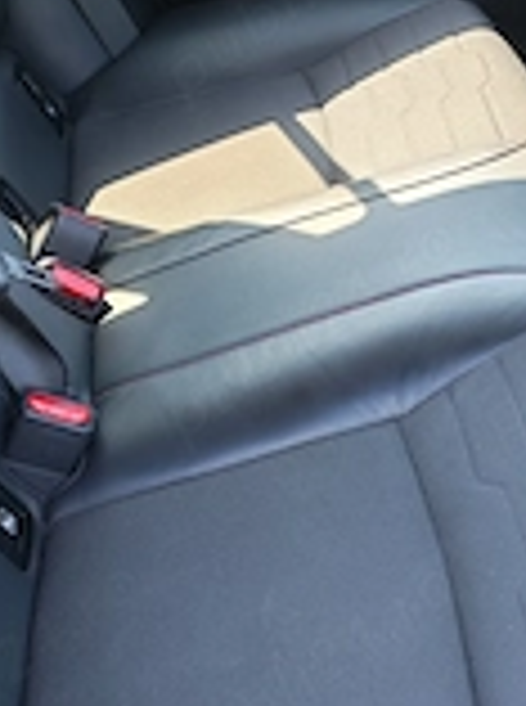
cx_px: 468
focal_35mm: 69
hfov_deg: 20.8
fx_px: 1404
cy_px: 405
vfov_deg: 28.2
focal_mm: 6.12
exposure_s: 1/100
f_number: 1.9
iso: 200
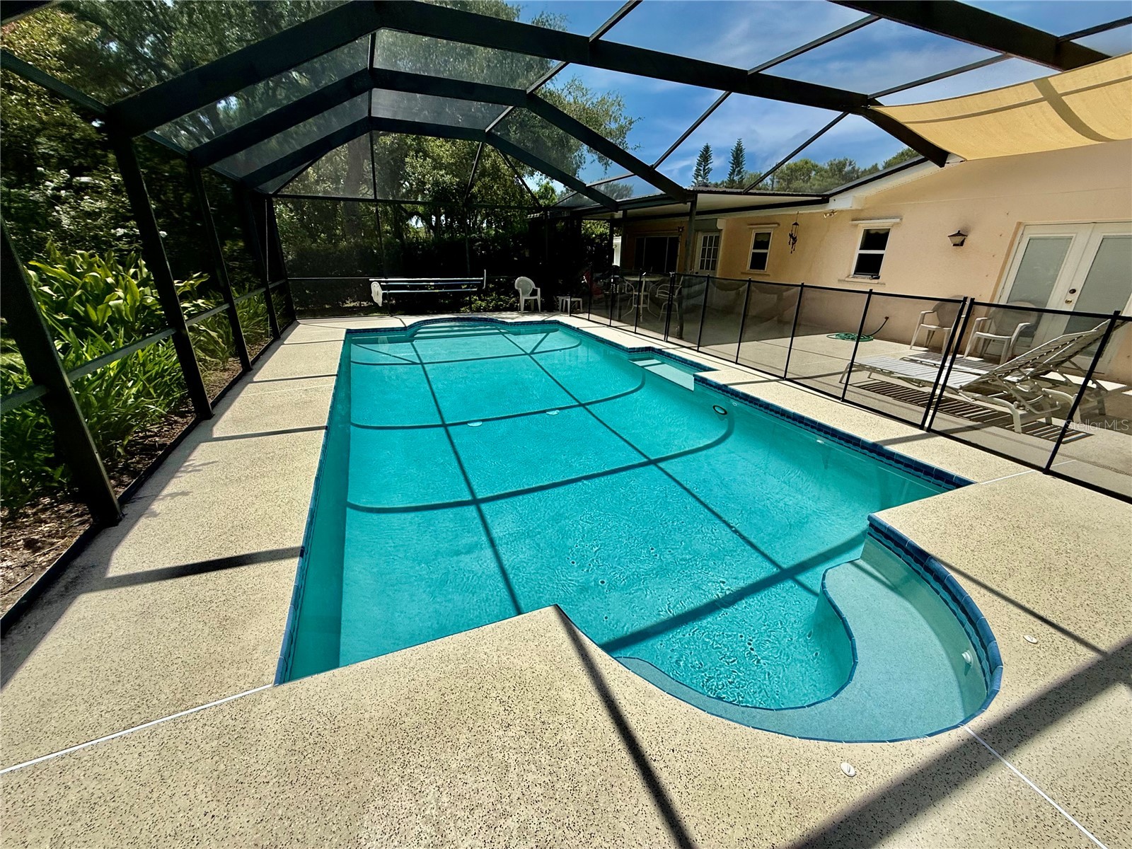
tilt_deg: -20.5
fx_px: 458
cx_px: 566
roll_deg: -1.1
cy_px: 424
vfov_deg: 85.7
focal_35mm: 14
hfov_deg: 102.1
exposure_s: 1/2506
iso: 50
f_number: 2.2
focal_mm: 2.22
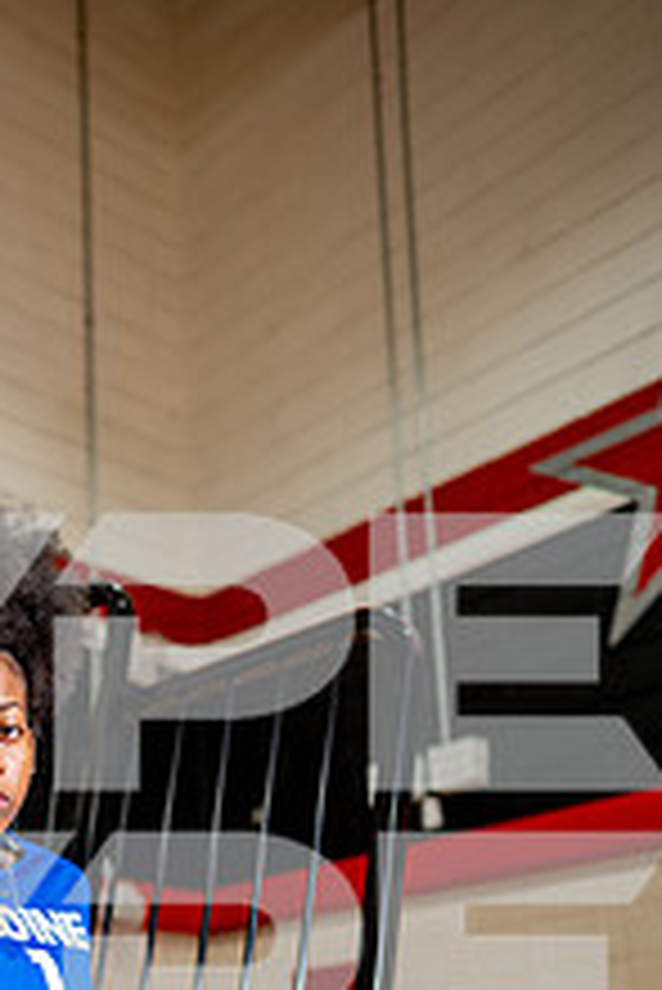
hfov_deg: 26.2
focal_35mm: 49
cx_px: 11
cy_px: 972
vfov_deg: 36.6
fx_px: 1349
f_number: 1.4
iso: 200
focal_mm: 24
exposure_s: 1/320
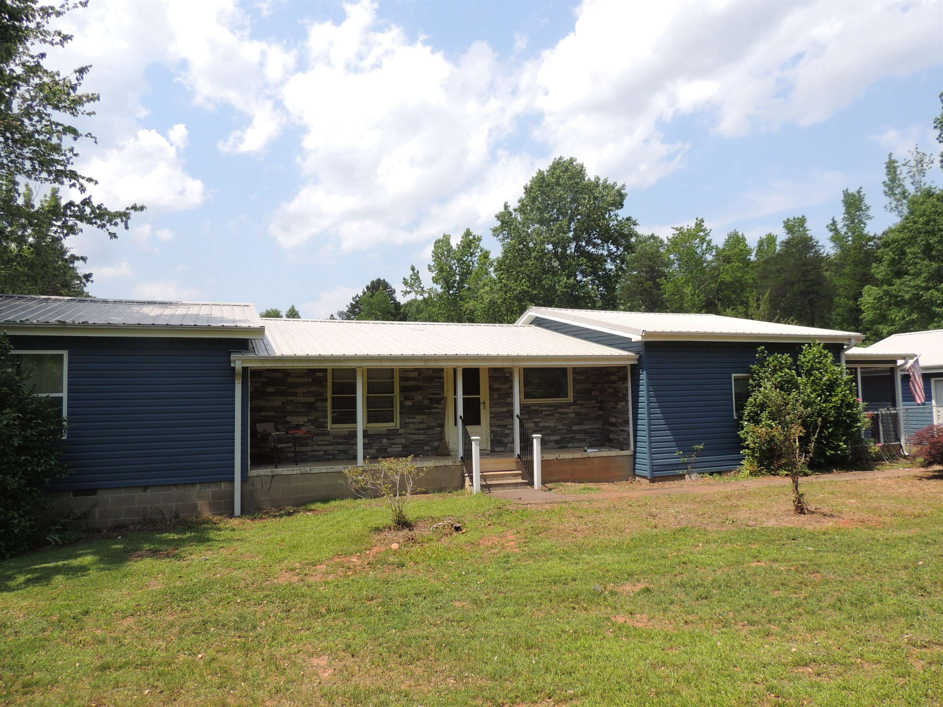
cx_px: 472
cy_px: 354
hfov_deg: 71.6
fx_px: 654
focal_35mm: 24
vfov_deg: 56.8
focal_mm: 4.3
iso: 100
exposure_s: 1/1000
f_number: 3
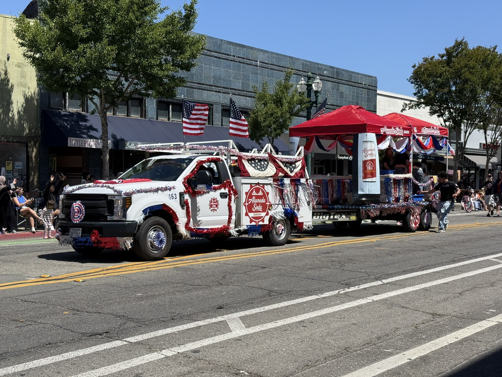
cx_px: 251
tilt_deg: -1.7
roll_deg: +0.0
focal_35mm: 48
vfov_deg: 30.3
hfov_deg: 39.7
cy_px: 188
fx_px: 696
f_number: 1.78
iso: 64
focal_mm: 6.76
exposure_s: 1/4587
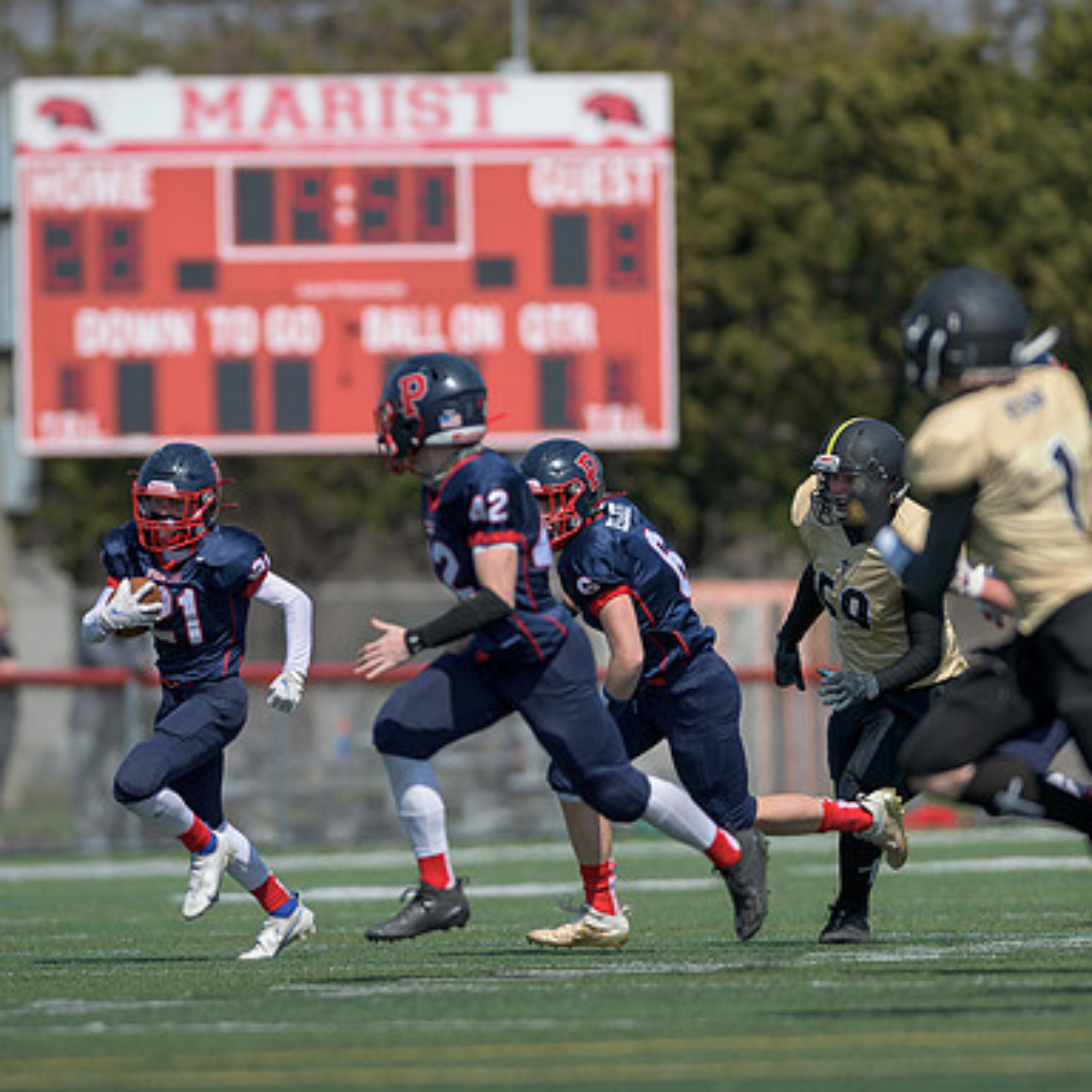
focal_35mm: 417
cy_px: 698
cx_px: 226
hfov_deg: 4.2
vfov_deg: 4.2
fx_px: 14883
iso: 64
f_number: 2
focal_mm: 200
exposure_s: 1/4000
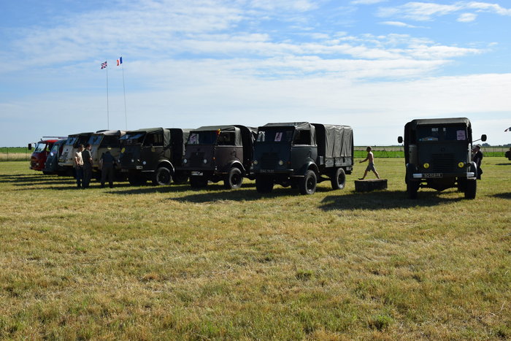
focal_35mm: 39
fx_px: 554
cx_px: 256
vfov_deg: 34.2
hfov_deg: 49.5
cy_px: 170
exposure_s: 1/200
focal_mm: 26
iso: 100
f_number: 11
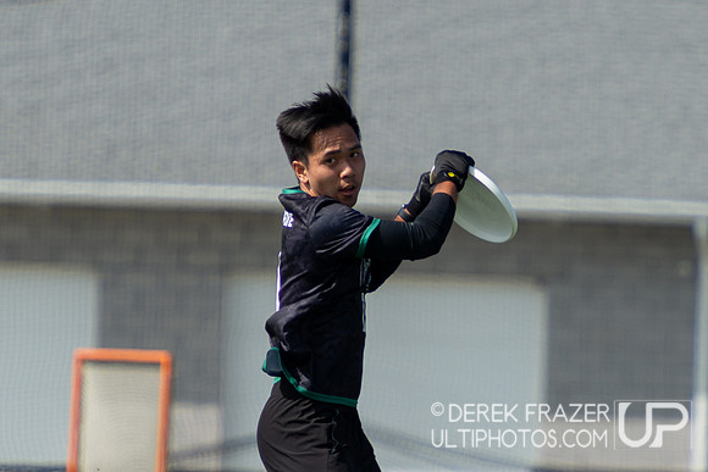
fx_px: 16393
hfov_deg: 2.5
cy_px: 248
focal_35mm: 833
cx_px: 420
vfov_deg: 1.7
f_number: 5.6
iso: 320
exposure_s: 1/1600
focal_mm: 330
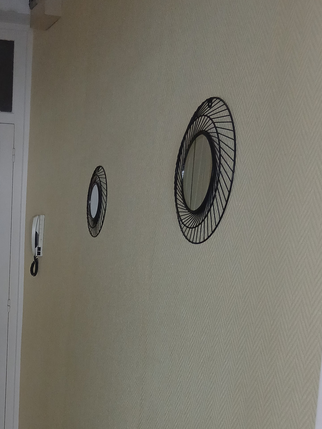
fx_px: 682
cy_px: 349
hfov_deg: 25.6
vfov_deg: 33.8
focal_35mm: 55
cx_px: 20
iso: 200
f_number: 1.8
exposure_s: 1/33.3
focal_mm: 3.98
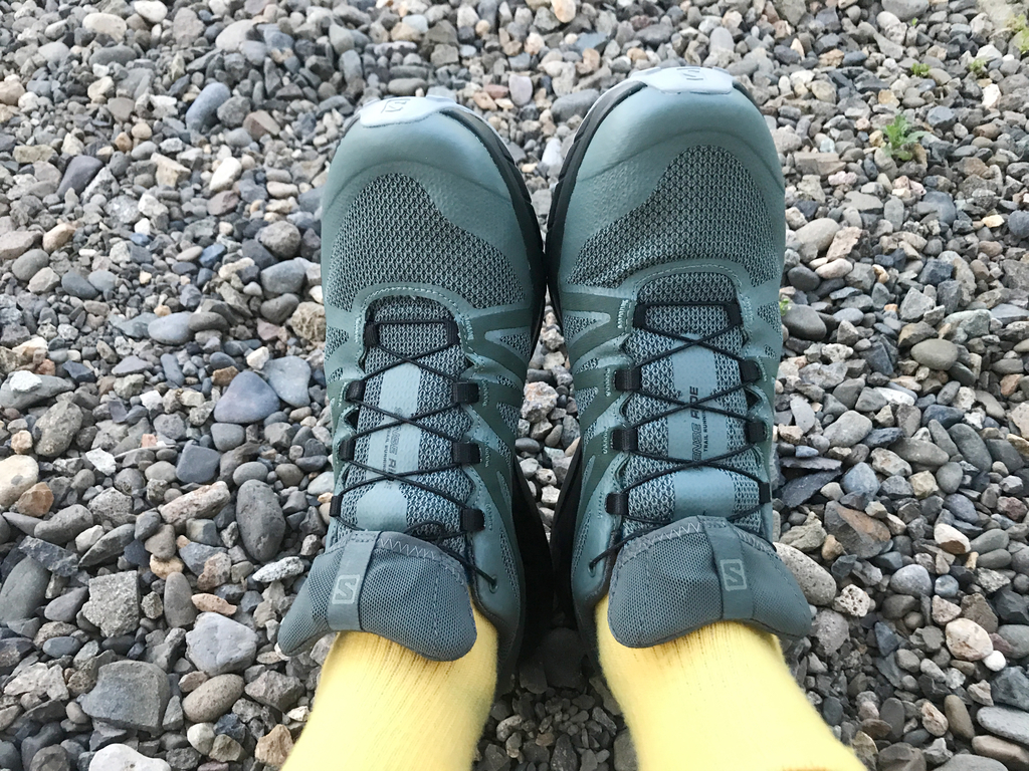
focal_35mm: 28
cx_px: 514
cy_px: 386
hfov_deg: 63.4
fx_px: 832
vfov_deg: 49.7
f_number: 1.8
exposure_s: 1/15
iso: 80
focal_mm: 3.99
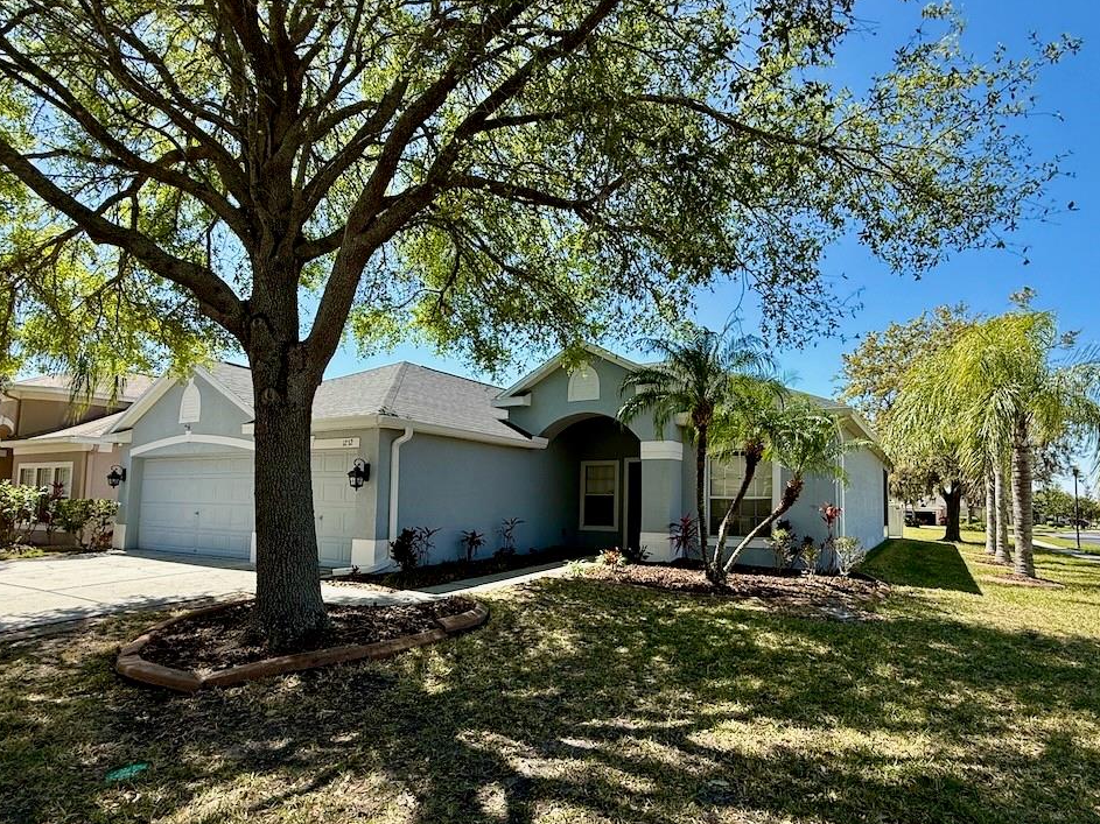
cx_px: 623
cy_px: 462
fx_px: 604
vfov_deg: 68.4
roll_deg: -0.7
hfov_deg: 84.2
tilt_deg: +4.0
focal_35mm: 19
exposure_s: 1/841
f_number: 2.2
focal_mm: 2.22
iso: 64
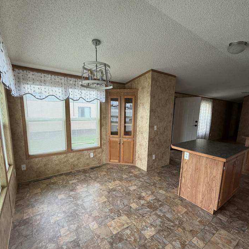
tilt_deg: -9.0
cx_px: 127
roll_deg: -1.1
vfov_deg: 83.7
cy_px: 137
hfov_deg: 84.0
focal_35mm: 17
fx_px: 138
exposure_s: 1/121
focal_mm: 2.22
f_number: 2.2
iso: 160
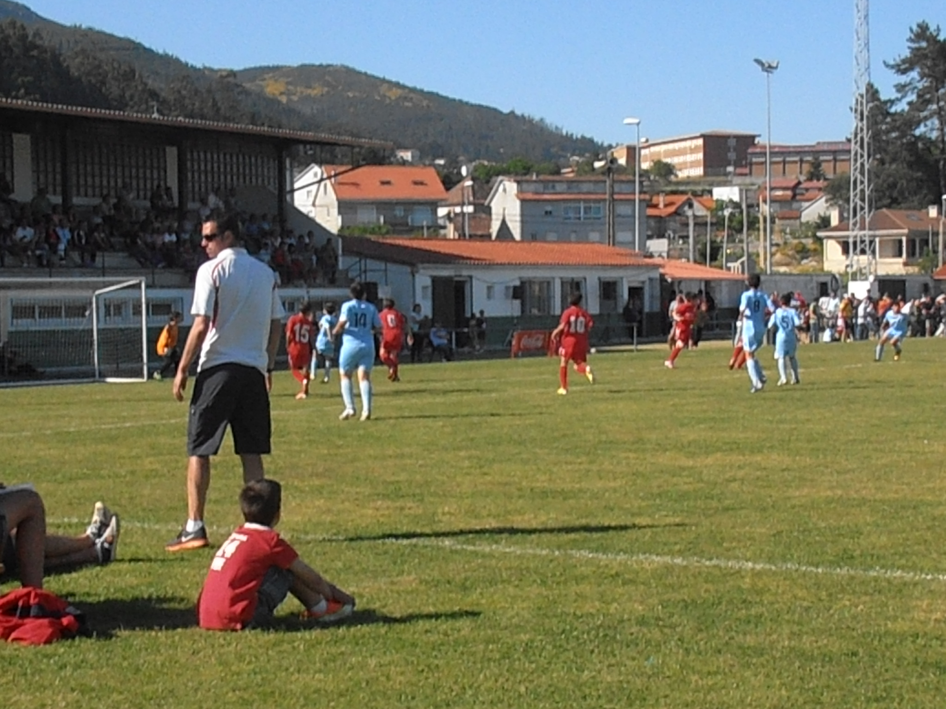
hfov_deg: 22.3
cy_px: 354
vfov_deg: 16.8
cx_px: 473
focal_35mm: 88
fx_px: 2405
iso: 400
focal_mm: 15.51
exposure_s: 1/320
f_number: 13
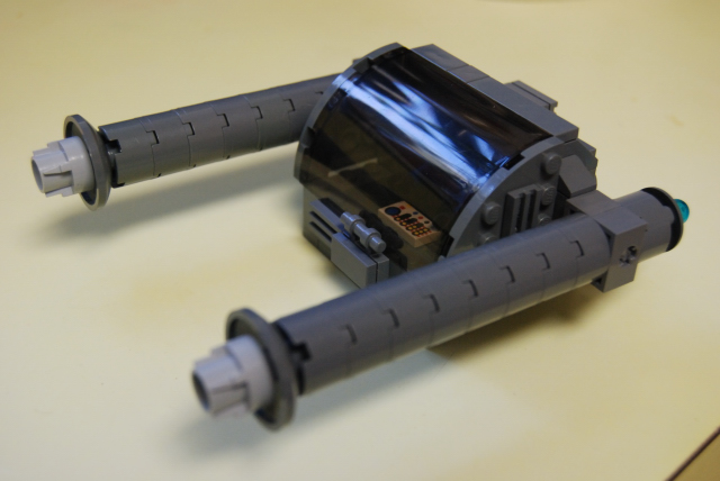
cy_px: 240
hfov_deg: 37.8
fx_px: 1051
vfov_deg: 25.8
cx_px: 360
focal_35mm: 52
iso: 800
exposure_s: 1/25
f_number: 6.3
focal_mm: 35
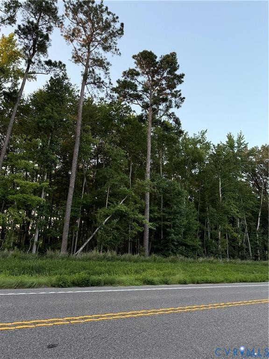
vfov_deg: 71.6
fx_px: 249
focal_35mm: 24
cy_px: 180
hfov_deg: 56.8
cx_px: 134
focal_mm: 6.76
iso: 160
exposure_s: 1/243
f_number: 1.78
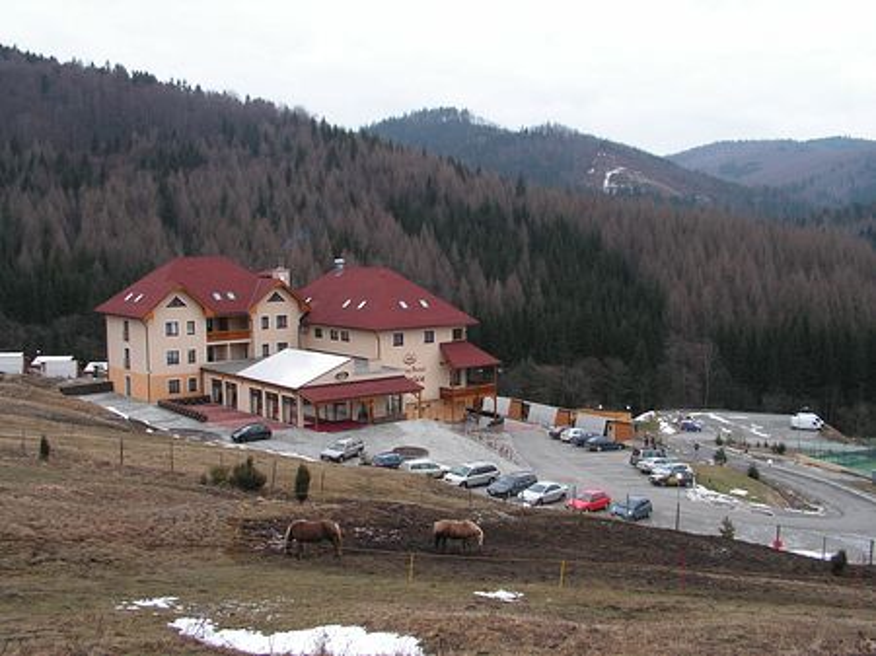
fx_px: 961
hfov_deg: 49.0
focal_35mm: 38
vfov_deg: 37.7
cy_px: 328
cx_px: 438
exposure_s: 1/80
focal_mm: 6.4
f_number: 4.8
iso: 50
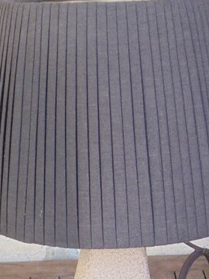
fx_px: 741
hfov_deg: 16.1
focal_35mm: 92
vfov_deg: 20.7
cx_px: 124
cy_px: 268
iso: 100
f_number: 4.2
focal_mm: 6.9
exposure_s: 1/30
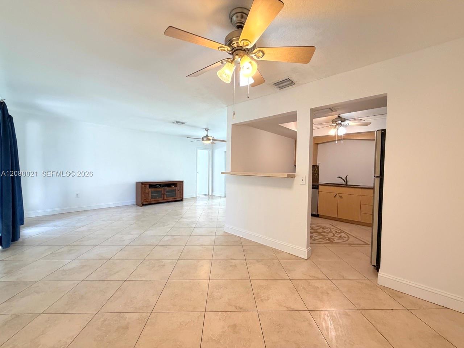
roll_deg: +0.1
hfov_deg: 102.1
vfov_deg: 85.7
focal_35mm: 14
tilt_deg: -2.1
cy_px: 174
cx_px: 232
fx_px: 188
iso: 400
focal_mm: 2.22
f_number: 2.2
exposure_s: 1/60
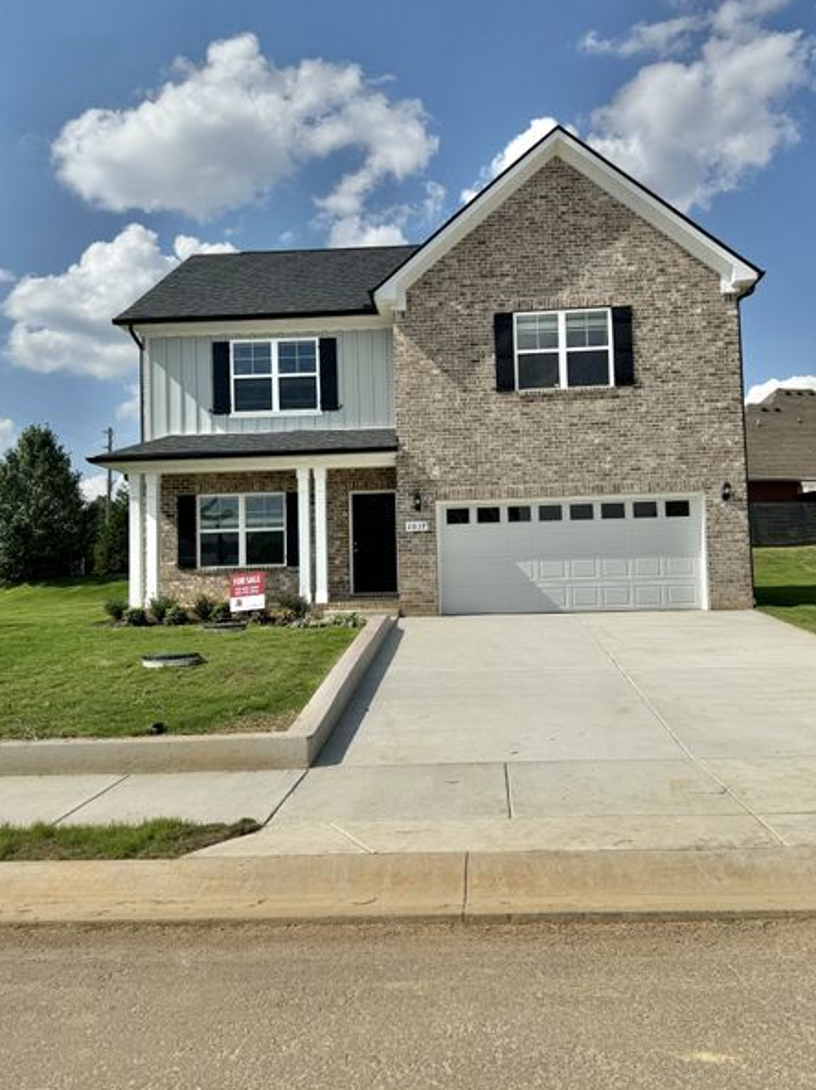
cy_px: 517
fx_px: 850
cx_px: 434
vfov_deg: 65.3
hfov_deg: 51.3
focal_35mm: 27
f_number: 1.78
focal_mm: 6.76
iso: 80
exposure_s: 1/10309
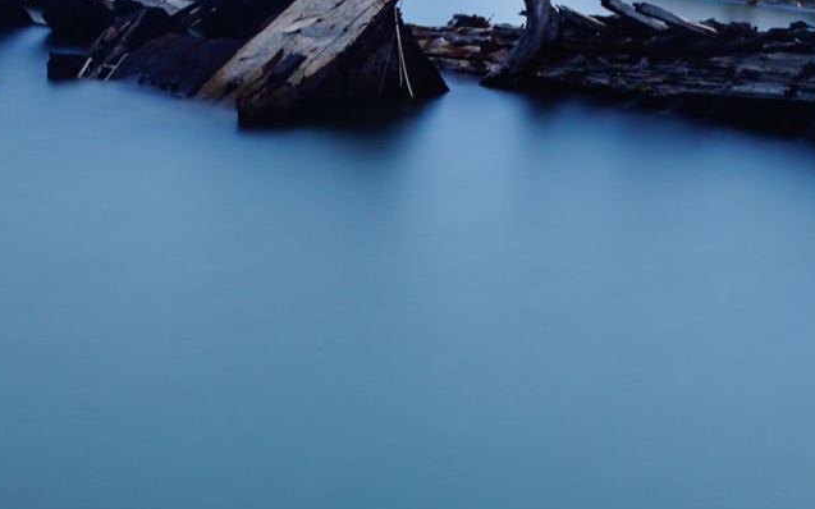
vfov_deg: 9.6
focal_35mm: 134
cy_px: -100
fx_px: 2982
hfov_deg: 15.5
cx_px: 642
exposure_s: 48
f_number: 7.1
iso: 100
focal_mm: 35
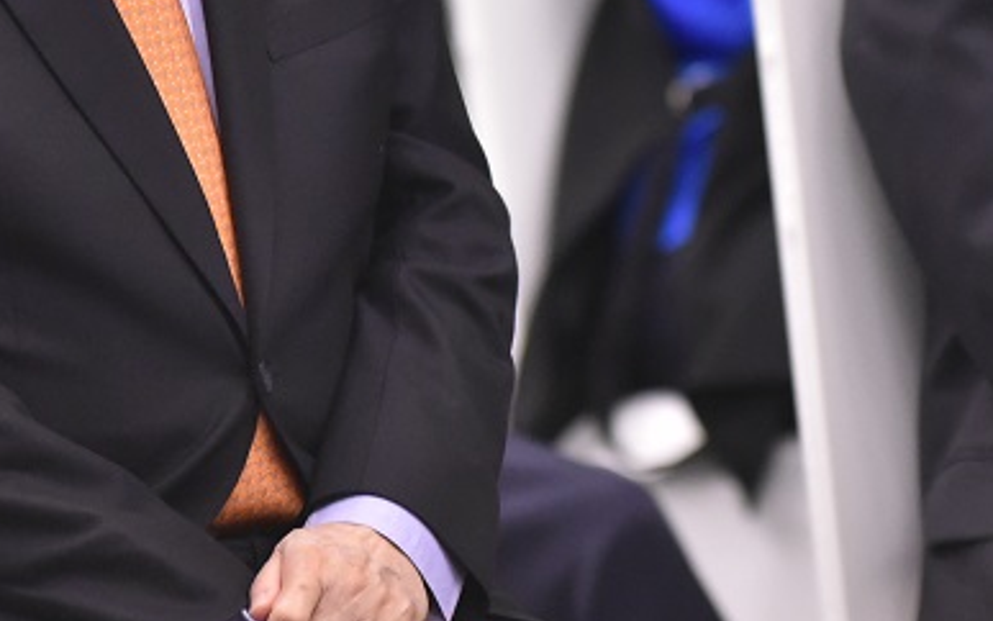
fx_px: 13181
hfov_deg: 4.3
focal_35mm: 487
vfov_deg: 2.7
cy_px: -59
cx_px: 585
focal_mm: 185
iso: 5000
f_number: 2.8
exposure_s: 1/160
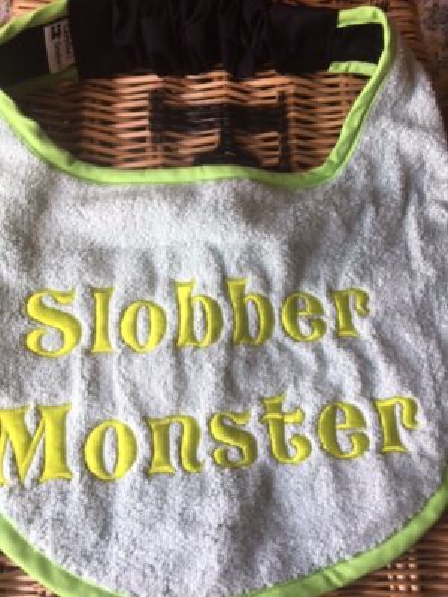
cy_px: 298
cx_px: 224
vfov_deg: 61.7
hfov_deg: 48.2
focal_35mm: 29
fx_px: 500
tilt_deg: -70.8
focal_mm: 4.15
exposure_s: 1/50
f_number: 2.2
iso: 25
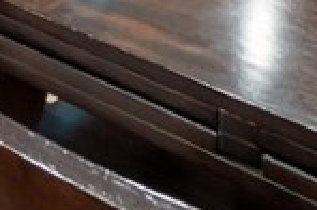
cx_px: -163
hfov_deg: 17.6
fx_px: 914
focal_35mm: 104
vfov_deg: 9.7
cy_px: -437
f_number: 7.1
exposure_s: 1/5
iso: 320
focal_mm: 10
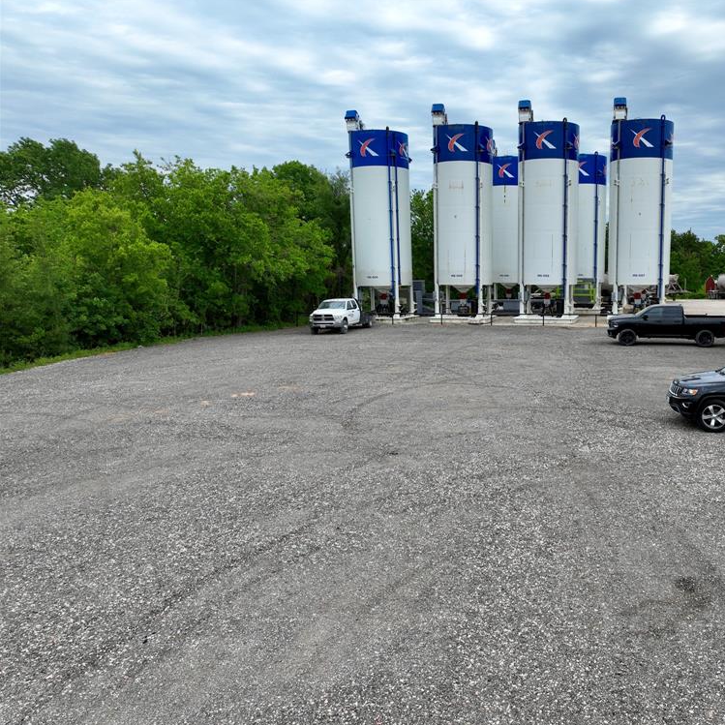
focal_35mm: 29
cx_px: 495
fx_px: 687
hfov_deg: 54.3
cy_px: 365
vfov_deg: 55.6
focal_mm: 12.29
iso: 130
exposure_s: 1/2000
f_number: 2.8
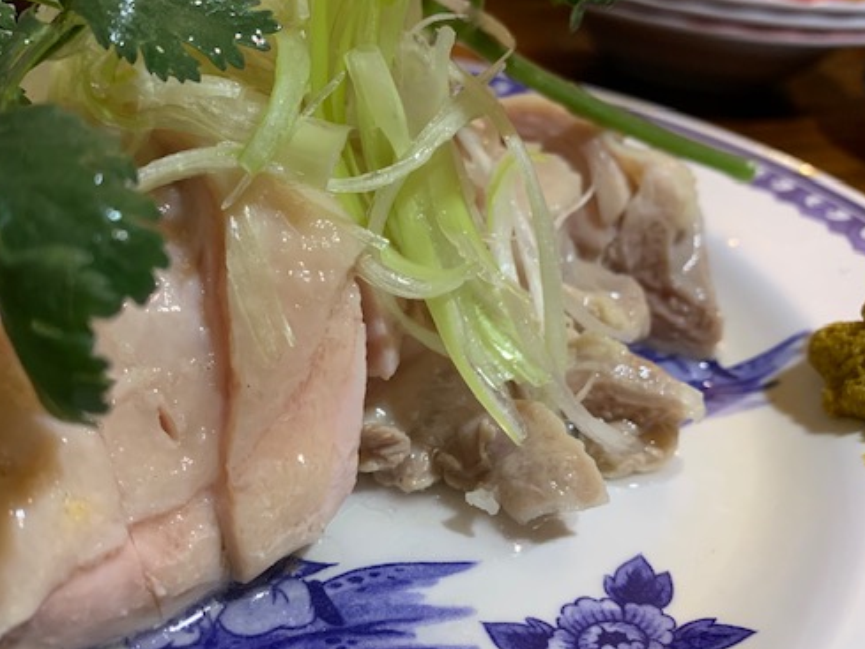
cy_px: 325
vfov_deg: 41.8
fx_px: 850
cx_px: 403
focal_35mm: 34
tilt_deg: -31.0
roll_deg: -3.3
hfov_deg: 53.9
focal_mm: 4.25
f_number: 1.8
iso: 320
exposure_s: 1/40
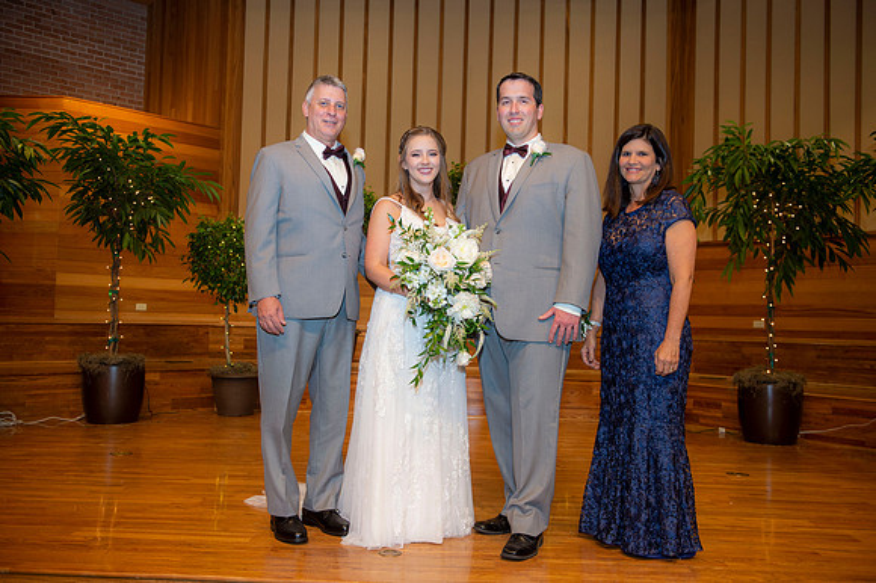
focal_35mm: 32
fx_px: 778
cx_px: 438
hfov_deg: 58.7
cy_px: 292
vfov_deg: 41.1
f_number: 3.5
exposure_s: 1/160
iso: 800
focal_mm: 32
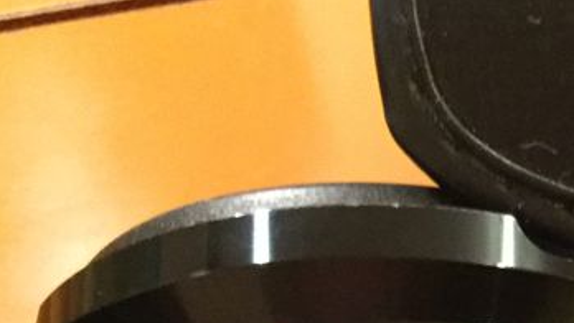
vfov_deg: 12.1
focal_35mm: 97
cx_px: 744
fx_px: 1477
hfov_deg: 20.2
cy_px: 432
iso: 400
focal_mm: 3.3
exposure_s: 1/17
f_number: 2.4
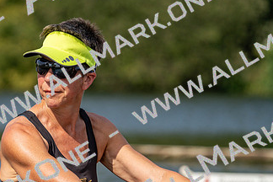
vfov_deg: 2.8
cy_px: 139
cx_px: 71
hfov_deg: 4.2
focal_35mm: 489
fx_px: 3708
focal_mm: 273
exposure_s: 1/1600
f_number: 5.6
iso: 200
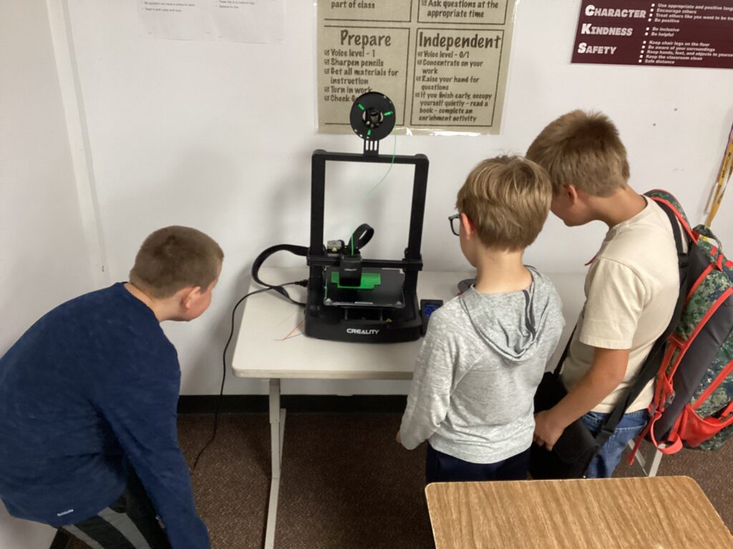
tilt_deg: -28.3
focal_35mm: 31
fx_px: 656
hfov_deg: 58.4
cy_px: 274
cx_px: 366
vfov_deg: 45.4
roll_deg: -2.4
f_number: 2.4
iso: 250
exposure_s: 1/60
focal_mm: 3.3
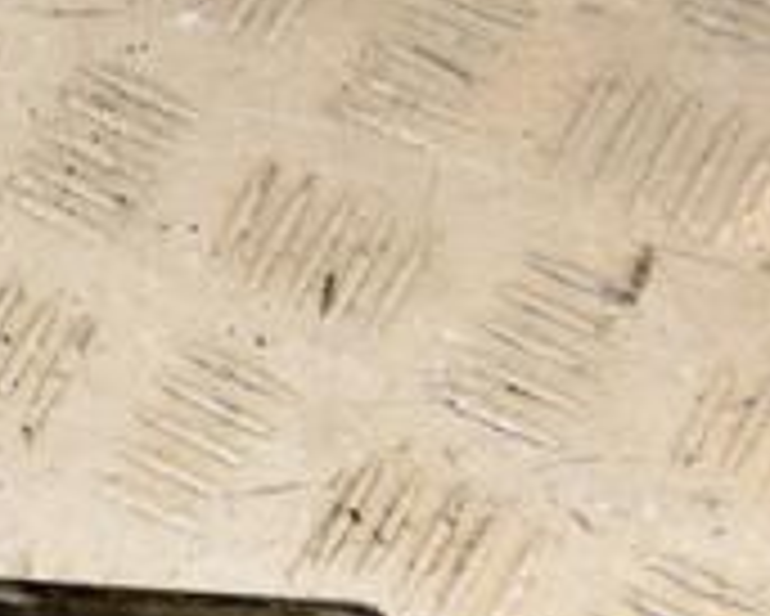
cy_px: 719
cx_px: -576
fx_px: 3147
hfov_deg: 12.8
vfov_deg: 11.0
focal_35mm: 138
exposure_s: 1/200
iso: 800
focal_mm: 28
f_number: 8
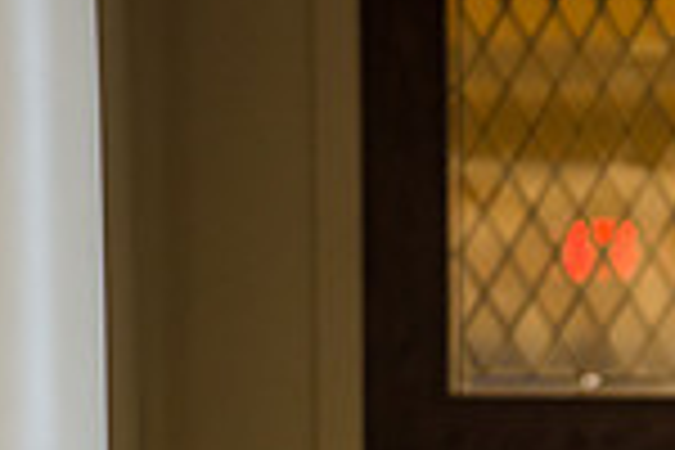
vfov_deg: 1.7
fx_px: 14999
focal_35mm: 800
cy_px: 691
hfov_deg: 2.6
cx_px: 1214
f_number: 2.8
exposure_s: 1/250
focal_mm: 200
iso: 1250
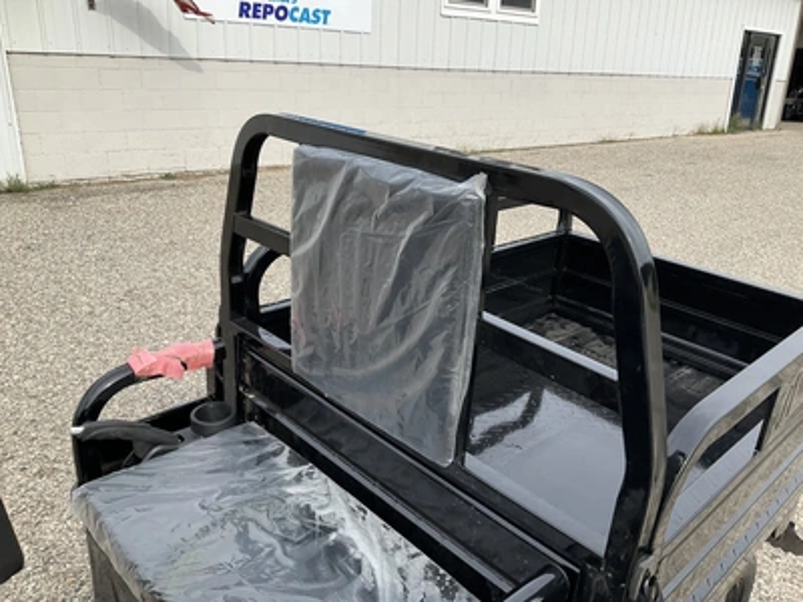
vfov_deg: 48.2
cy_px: 301
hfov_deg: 61.7
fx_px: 673
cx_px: 402
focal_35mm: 29
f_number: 1.8
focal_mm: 3
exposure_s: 1/997
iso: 25
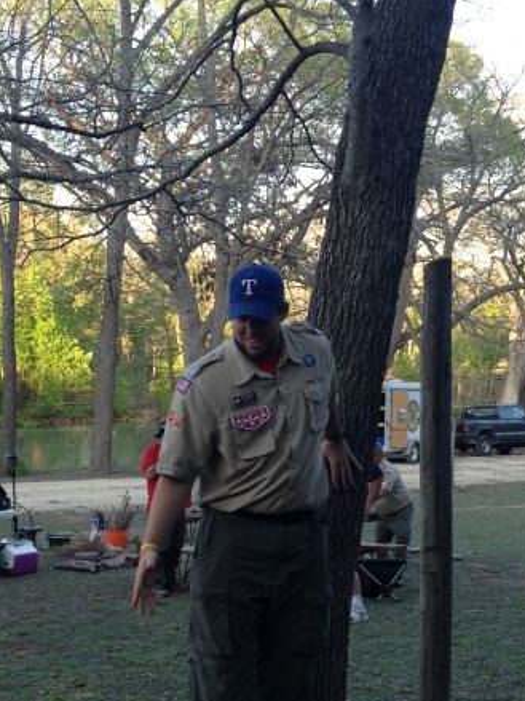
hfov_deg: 21.6
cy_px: 473
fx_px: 1376
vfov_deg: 28.4
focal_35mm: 68
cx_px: 279
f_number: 2.4
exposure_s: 1/120
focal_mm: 4.28
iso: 50
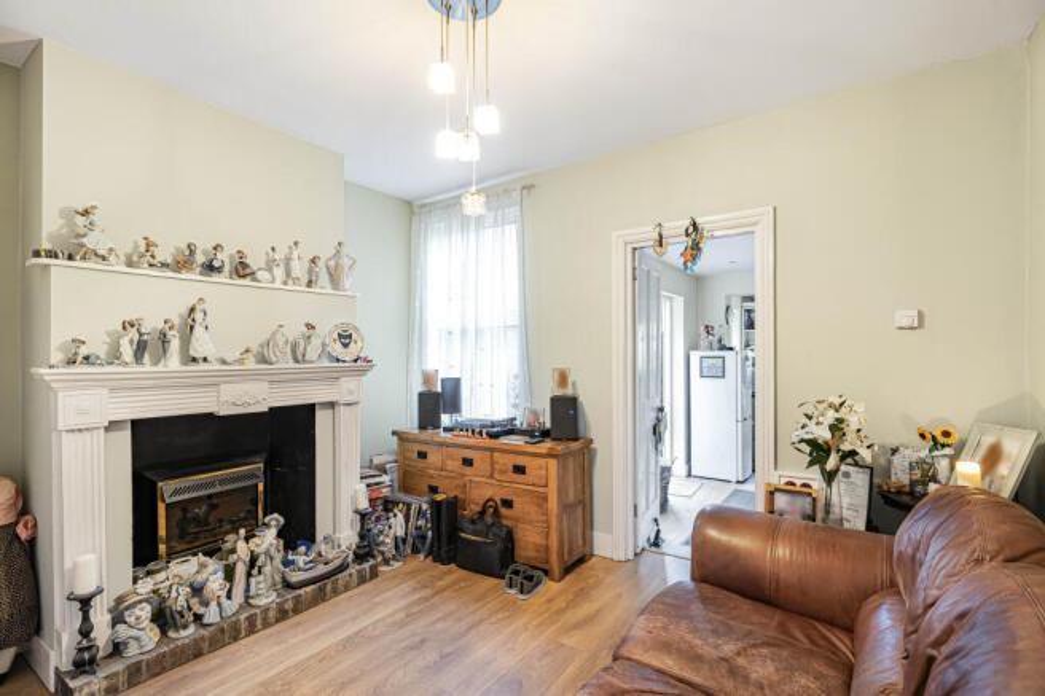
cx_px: 522
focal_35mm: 17
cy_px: 348
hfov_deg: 92.6
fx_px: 499
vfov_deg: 69.8
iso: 800
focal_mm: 17.2
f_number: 8
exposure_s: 1/2
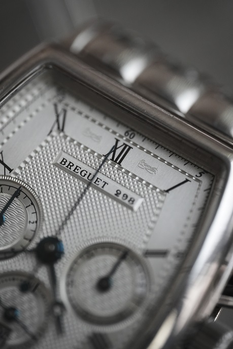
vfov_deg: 19.5
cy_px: 174
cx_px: 116
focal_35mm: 105
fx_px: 1020
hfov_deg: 13.0
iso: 3200
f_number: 2.8
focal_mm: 105
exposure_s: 1/250
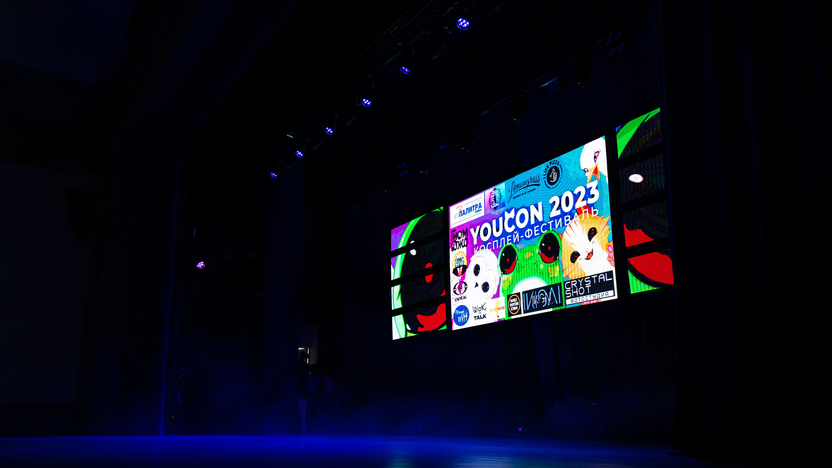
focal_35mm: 31
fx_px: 686
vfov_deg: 37.6
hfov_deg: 62.4
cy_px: 268
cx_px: 393
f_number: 3.2
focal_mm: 28
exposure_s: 1/250
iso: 800
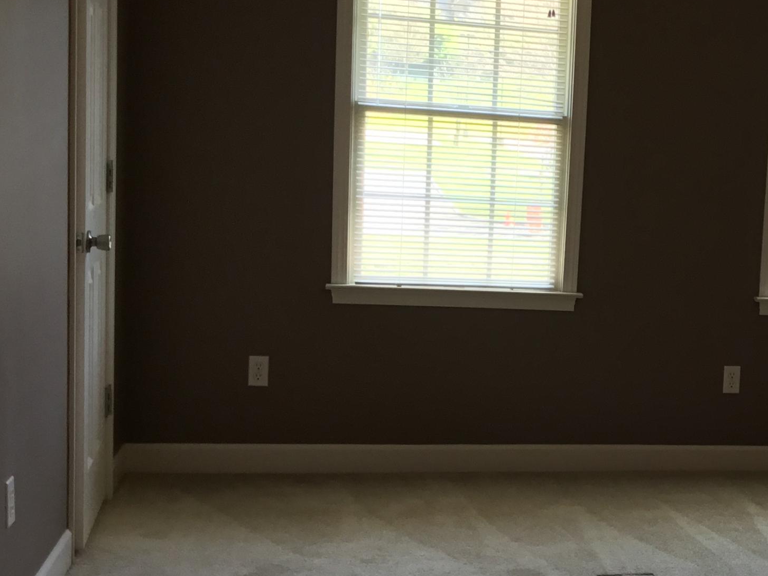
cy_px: 324
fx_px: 1420
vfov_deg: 22.9
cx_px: 758
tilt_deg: -7.8
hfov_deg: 28.5
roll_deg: -3.5
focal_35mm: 64
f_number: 2.4
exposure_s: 1/30
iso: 40
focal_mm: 3.3
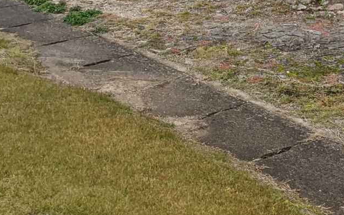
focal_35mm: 87
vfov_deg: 13.9
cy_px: -125
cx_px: 298
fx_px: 816
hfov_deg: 23.3
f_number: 1.73
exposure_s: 1/975
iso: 57
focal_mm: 4.38
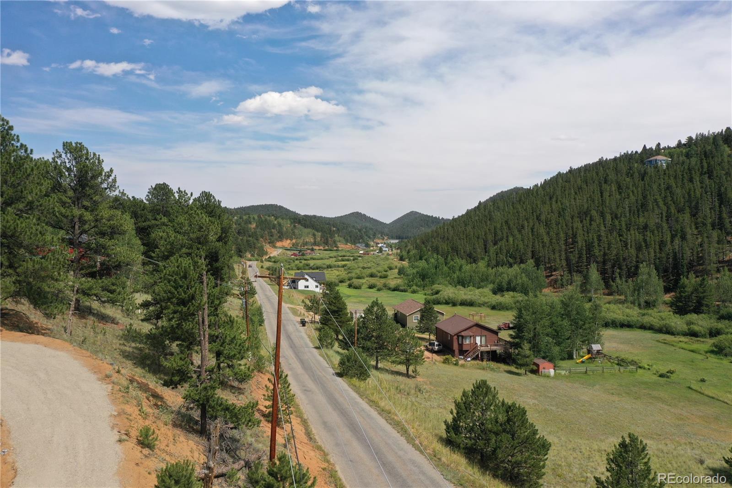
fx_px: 569
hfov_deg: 65.5
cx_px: 366
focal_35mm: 28
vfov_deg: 46.4
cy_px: 244
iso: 100
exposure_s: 1/500
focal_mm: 10.26
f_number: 5.6
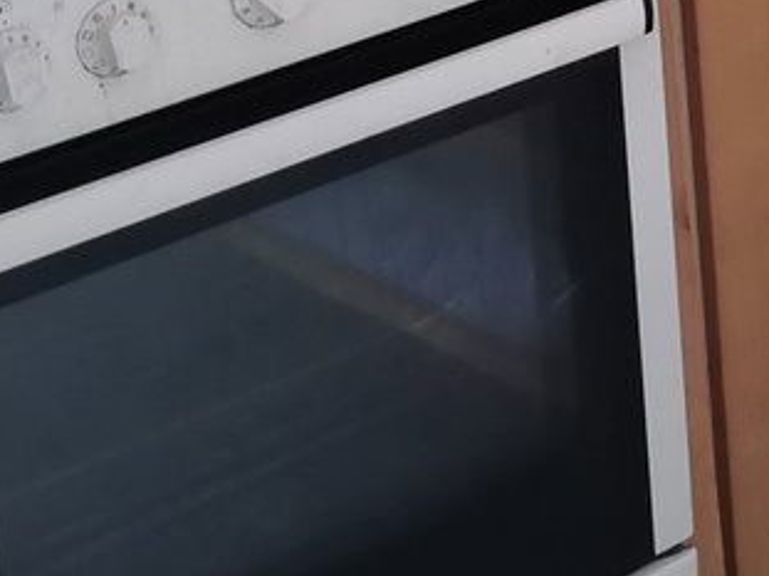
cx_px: 1318
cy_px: -393
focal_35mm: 139
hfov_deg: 13.0
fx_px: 3087
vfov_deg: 10.2
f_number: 1.8
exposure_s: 1/50
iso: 400
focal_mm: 5.58
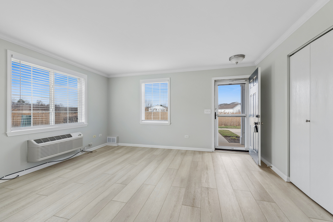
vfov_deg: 77.3
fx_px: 139
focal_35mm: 15
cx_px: 166
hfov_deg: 100.4
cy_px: 111
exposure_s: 1/125
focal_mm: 15
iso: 400
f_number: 8
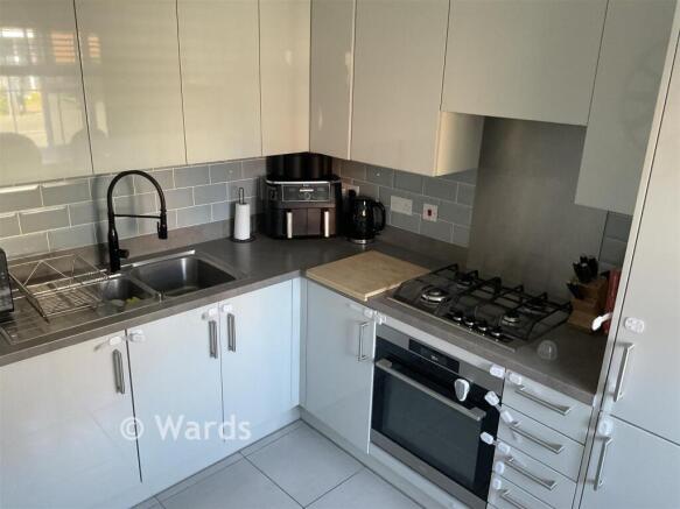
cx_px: 340
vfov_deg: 48.2
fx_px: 570
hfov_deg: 61.7
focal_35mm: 29
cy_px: 254
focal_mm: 3
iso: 160
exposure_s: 1/60
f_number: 1.8
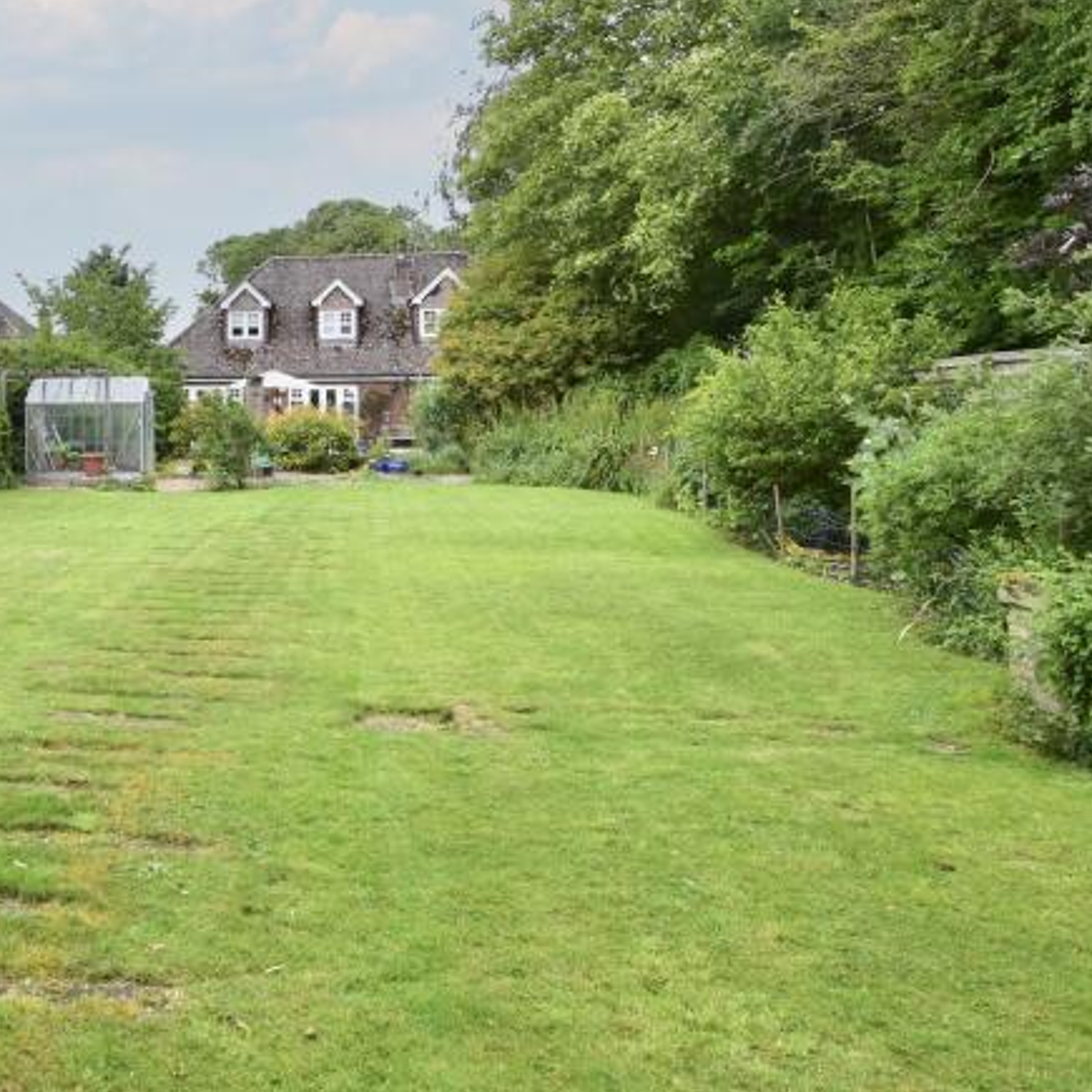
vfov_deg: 53.4
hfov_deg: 48.3
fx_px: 1071
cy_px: 403
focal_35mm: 30
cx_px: 108
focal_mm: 10
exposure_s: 1/200
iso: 640
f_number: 8
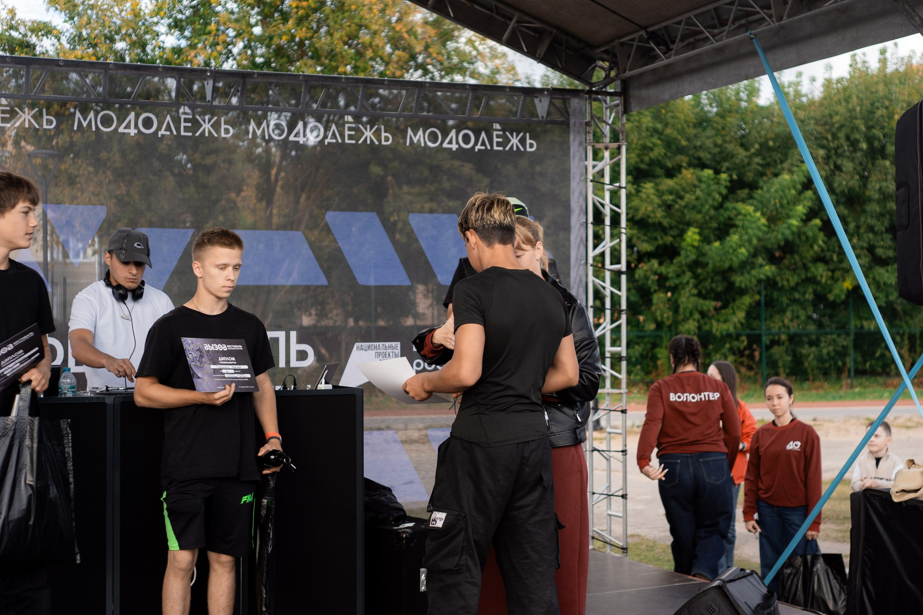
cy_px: 295
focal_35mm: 53
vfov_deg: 25.5
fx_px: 1359
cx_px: 487
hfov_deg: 37.5
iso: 100
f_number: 2.2
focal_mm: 35
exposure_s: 1/800
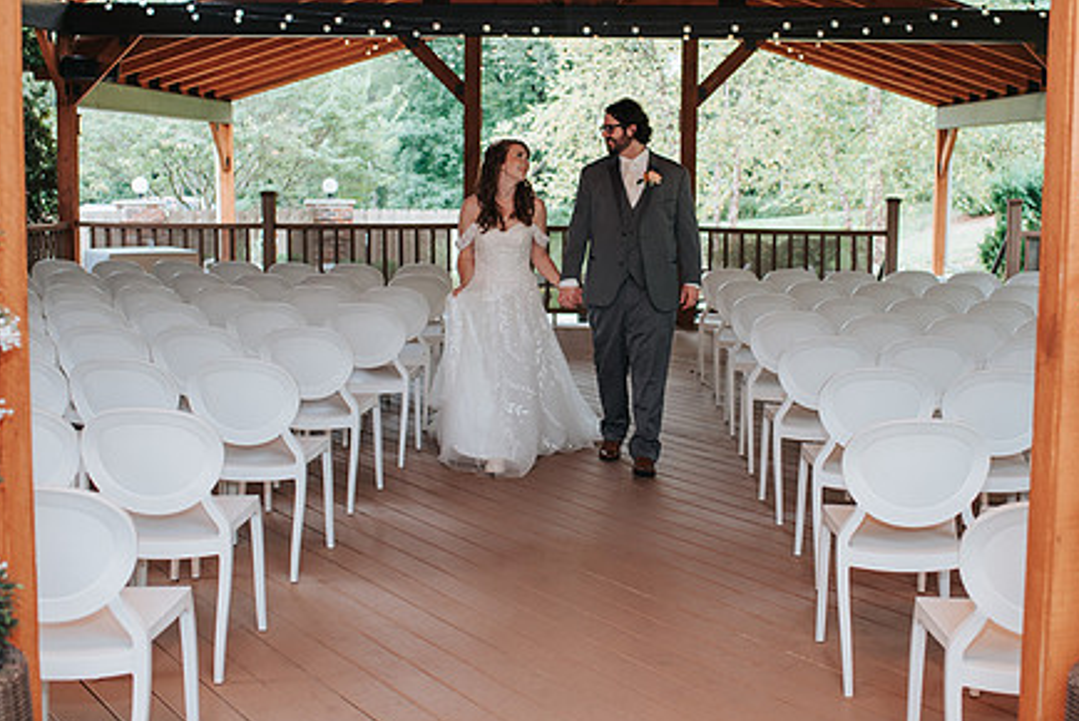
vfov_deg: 28.1
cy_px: 297
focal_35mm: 48
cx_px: 582
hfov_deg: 41.1
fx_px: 1440
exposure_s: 1/200
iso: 360
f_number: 3.2
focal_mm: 35
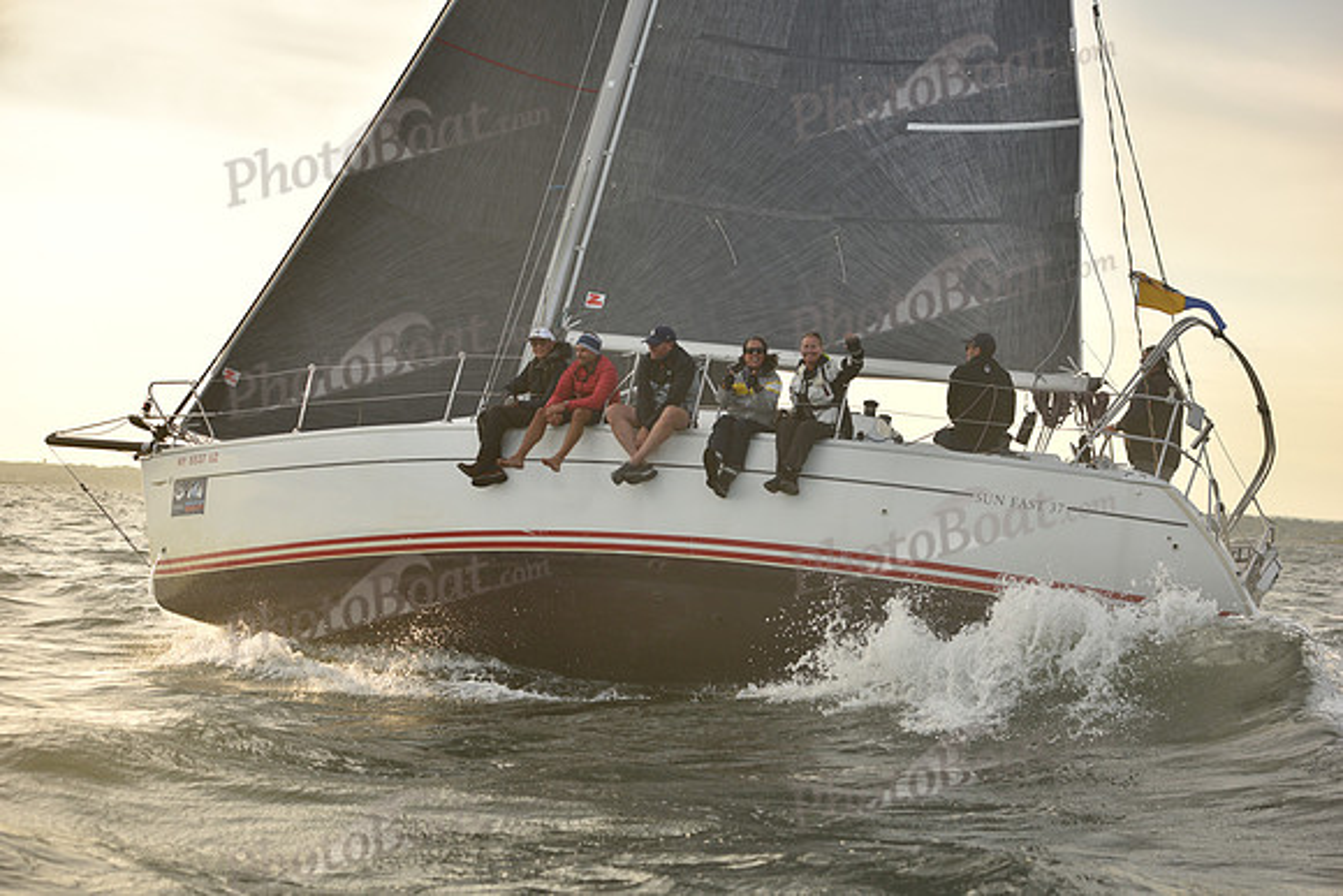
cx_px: 672
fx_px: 2612
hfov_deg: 28.8
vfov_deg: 19.5
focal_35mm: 70
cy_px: 448
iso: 250
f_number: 4.5
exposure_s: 1/640
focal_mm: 70
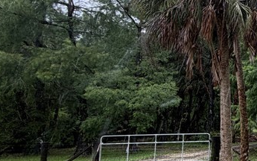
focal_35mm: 44
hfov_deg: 31.0
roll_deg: +2.2
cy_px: 83
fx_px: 308
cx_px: 360
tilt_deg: +6.3
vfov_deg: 29.2
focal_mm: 2.22
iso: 40
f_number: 2.2
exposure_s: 1/238
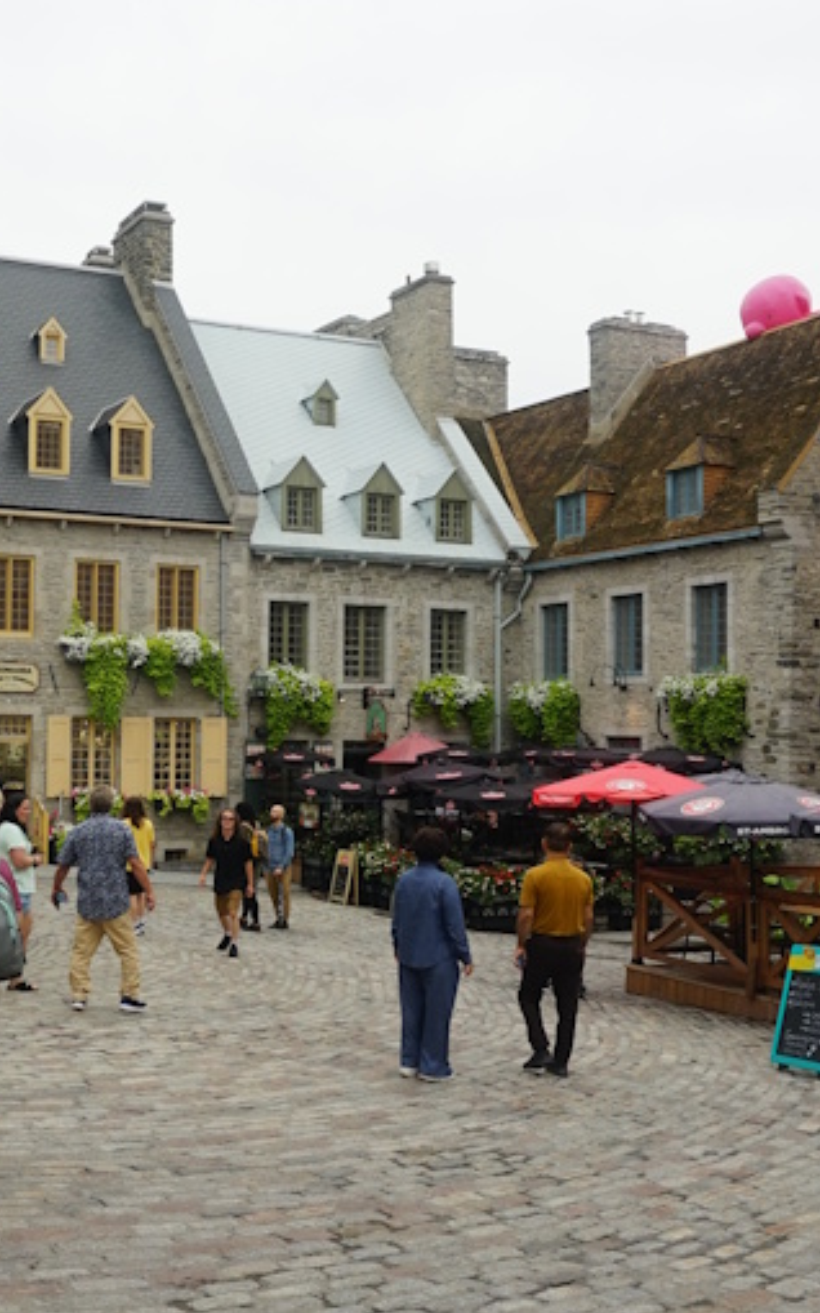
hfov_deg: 30.9
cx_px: 126
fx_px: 1431
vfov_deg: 49.3
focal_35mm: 40
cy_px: 662
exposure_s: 1/80
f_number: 7.1
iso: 100
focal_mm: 17
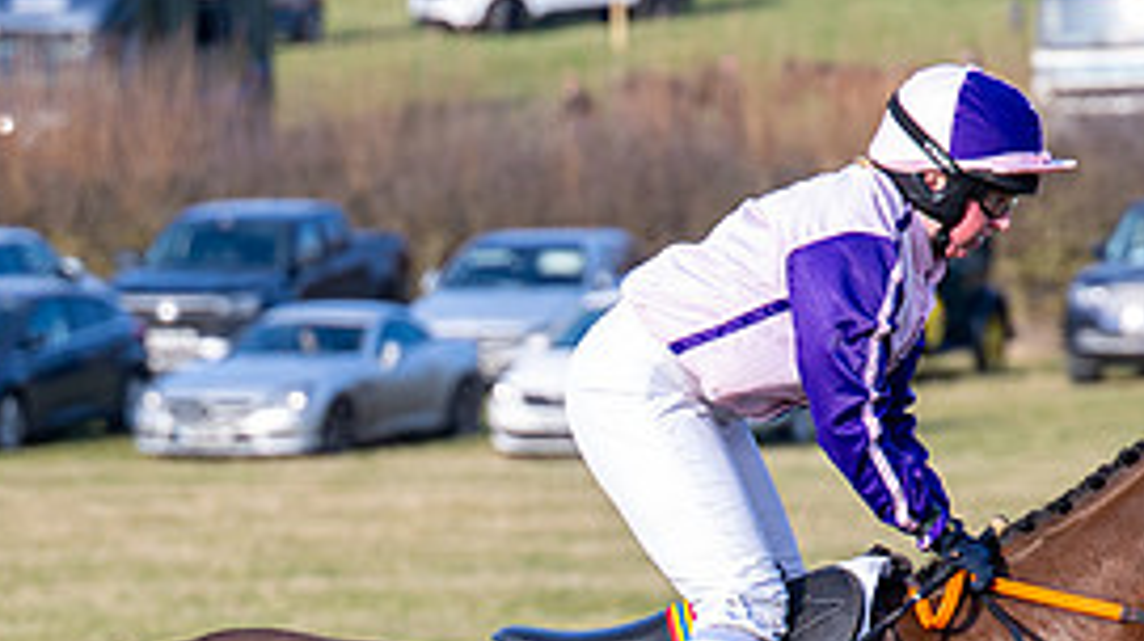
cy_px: 731
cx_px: 614
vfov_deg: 3.1
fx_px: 11943
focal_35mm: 394
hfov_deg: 5.5
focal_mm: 99
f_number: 2.8
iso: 125
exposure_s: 1/1000
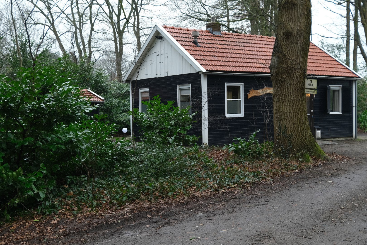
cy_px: 122
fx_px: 367
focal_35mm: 36
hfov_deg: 53.1
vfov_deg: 36.9
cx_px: 184
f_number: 5
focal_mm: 24
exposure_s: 1/100
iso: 250
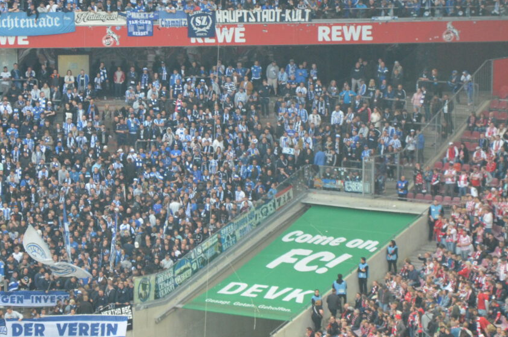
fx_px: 3944
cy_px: 119
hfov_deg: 7.4
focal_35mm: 280
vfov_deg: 4.9
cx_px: 212
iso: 1800
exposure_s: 1/125
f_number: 5.6
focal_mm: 98
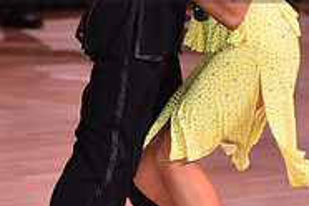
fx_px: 3613
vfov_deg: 3.3
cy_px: -52
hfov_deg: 4.9
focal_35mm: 421
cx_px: 135
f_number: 4.5
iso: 1600
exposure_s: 1/250
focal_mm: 135
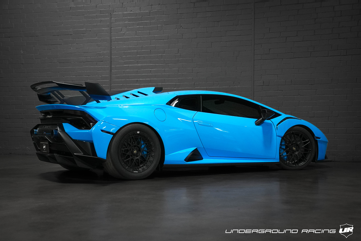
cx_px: 180
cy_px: 120
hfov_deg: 38.2
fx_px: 522
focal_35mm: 52
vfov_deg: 26.0
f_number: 5
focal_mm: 52
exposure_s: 1/160
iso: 10000
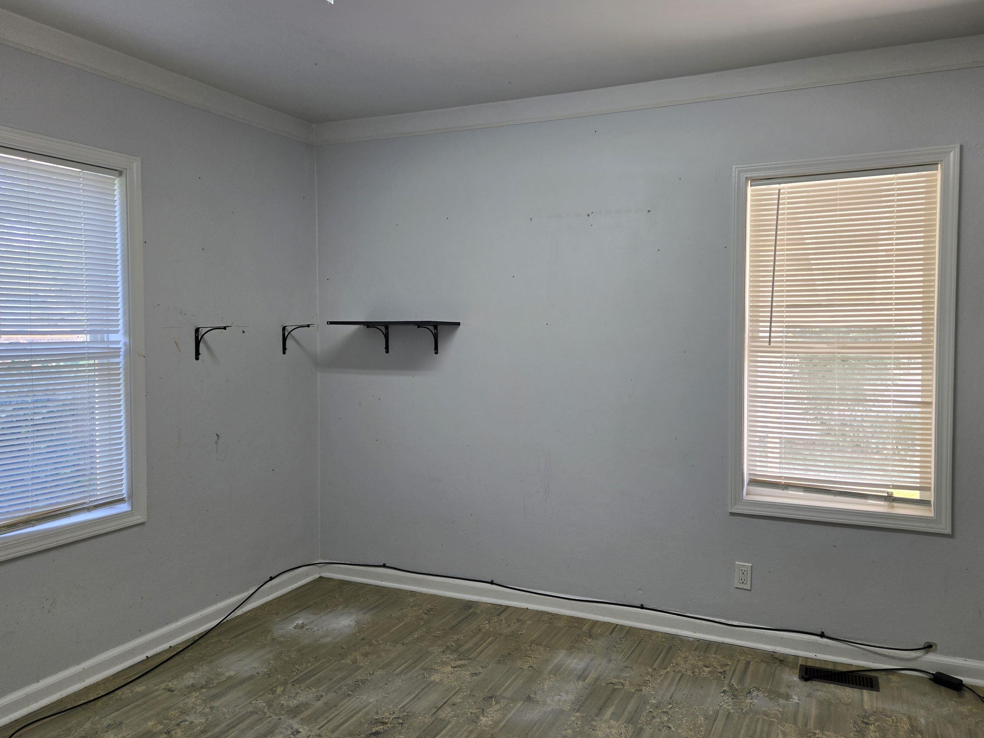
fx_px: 739
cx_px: 534
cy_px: 347
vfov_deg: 53.0
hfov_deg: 67.2
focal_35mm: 26
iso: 50
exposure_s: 1/120
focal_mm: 5.4
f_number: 1.8
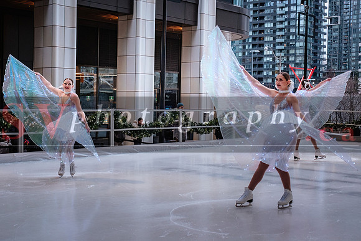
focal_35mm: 53
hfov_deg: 37.8
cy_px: 118
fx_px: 528
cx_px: 166
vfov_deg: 25.7
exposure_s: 1/500
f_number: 2.8
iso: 1000
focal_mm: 31.1
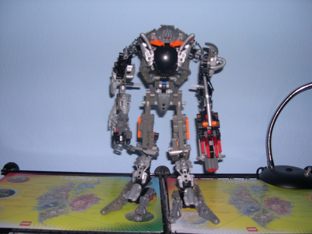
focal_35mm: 38
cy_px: 117
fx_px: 343
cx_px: 156
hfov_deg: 49.0
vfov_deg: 37.7
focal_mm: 8
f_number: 2.8
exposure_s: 1/60
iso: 100
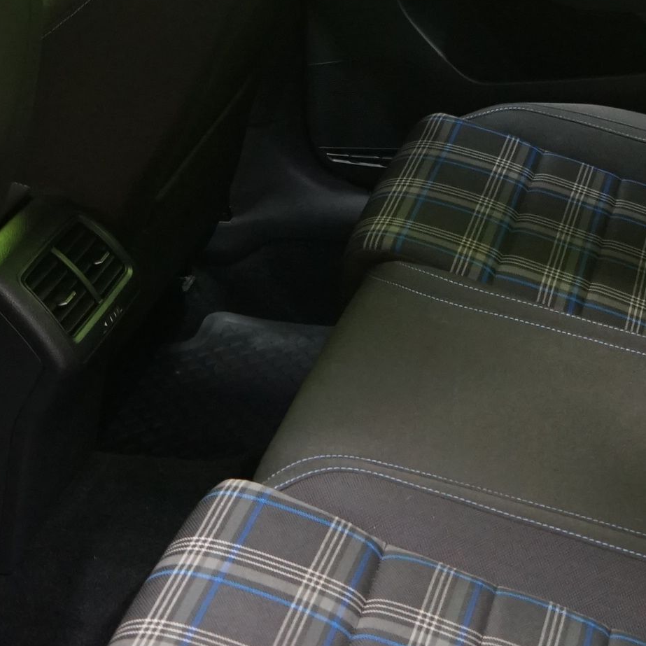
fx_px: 1837
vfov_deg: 19.8
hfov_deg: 19.9
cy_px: 157
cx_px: 352
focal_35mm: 87
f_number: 4.5
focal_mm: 24
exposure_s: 1/25
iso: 2000
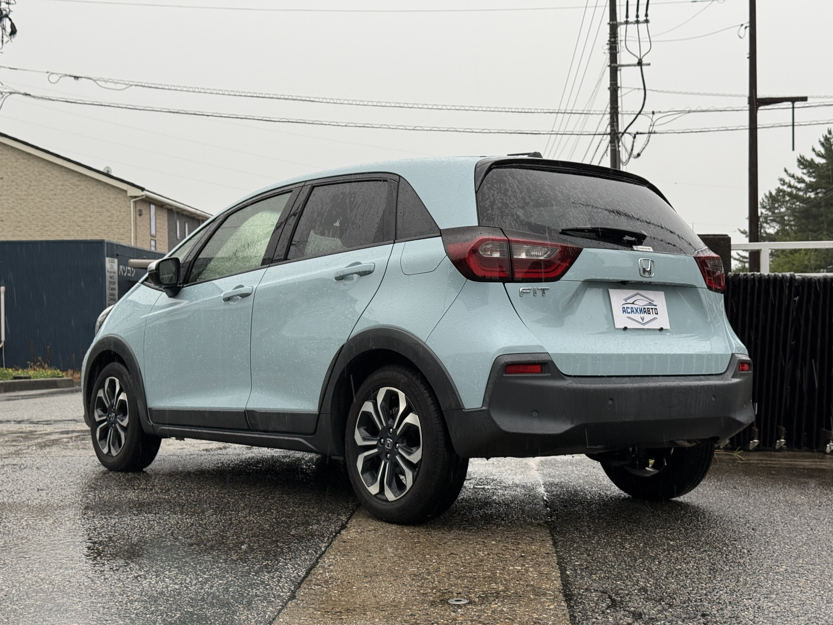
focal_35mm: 48
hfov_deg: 39.7
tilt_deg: +0.9
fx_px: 1155
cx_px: 416
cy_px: 312
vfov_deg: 30.3
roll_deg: +0.4
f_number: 1.78
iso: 64
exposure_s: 1/187
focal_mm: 6.76
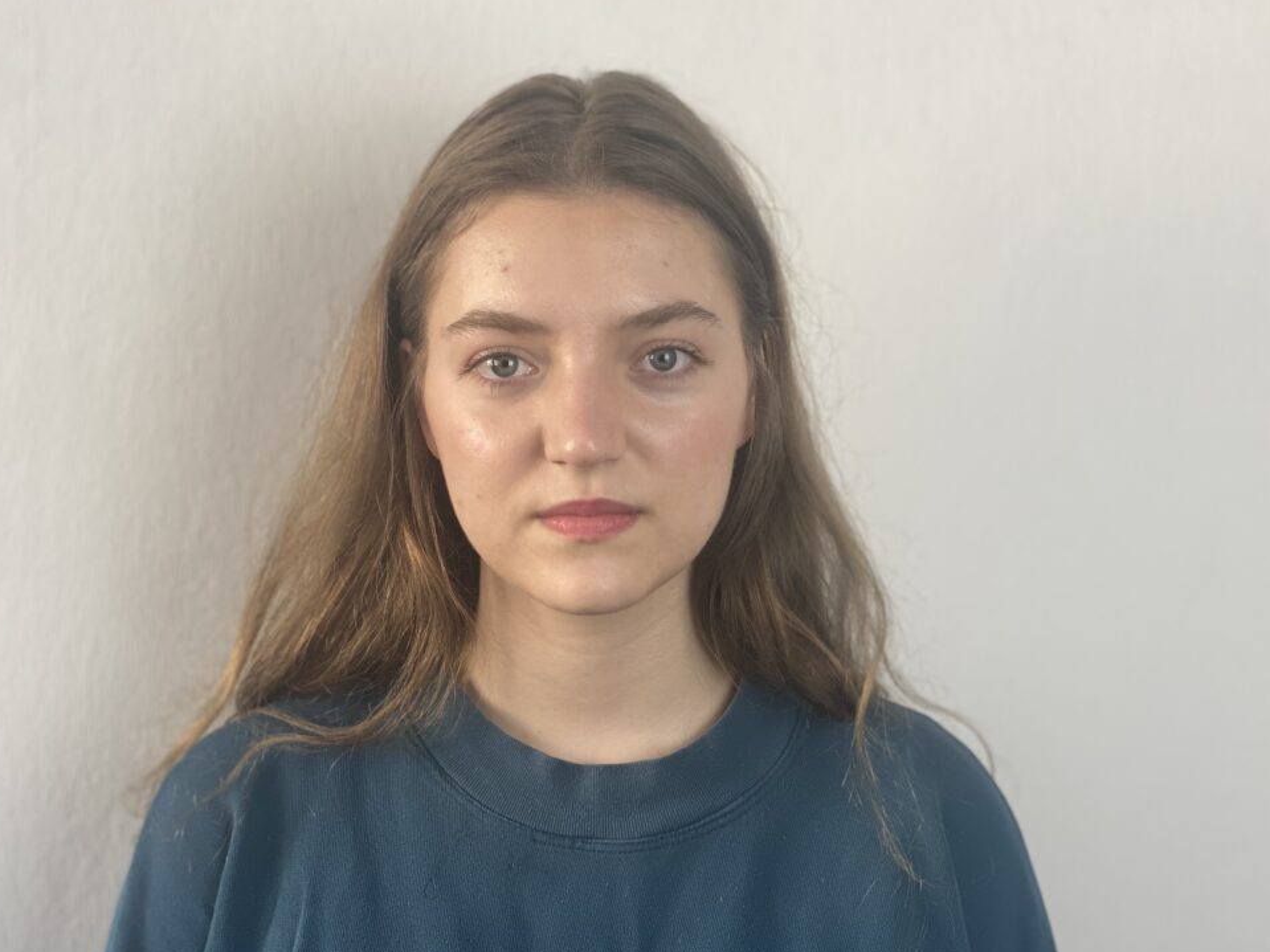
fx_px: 2164
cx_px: 617
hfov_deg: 32.7
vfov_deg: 24.8
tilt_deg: -1.7
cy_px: 503
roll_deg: -1.7
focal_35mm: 59
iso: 64
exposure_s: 1/100
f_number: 2
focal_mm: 6
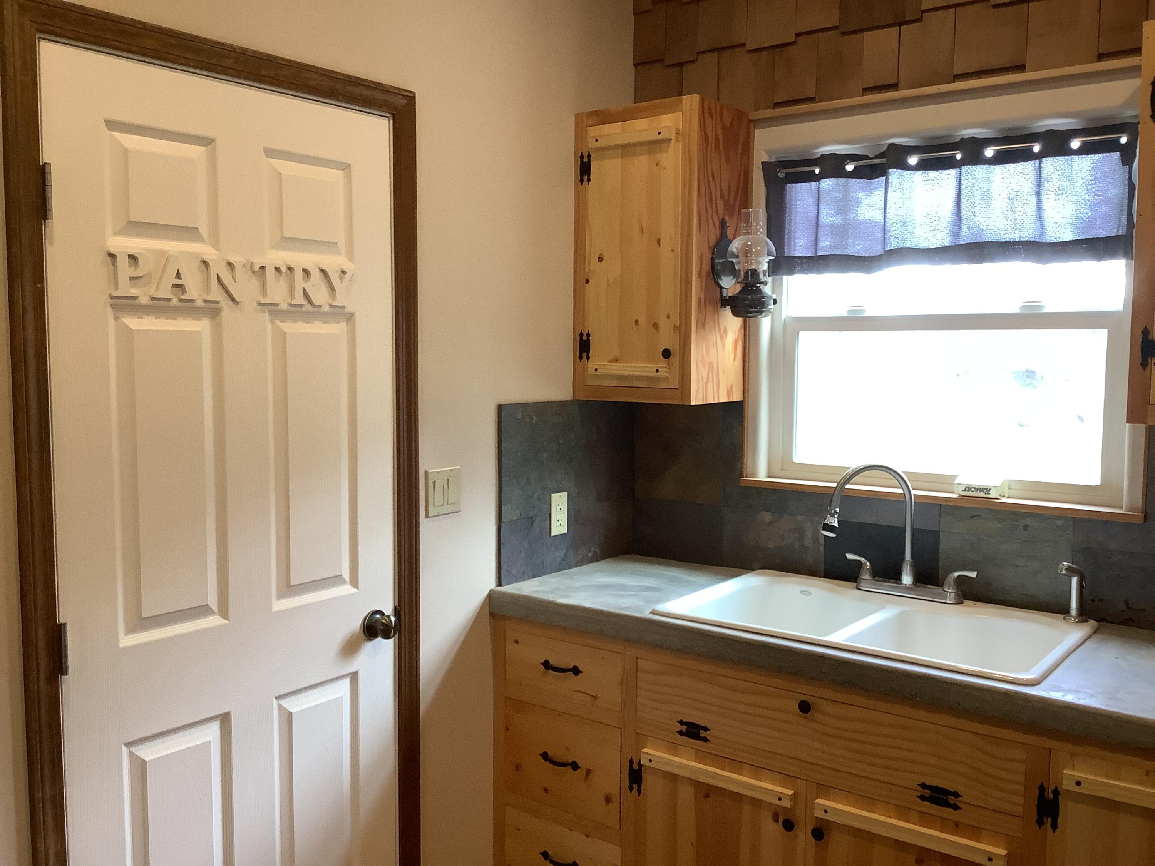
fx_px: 1034
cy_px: 433
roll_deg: -0.3
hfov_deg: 58.4
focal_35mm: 31
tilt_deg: -5.2
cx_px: 578
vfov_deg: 45.4
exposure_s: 1/50
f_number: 2.4
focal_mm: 3.3
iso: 100
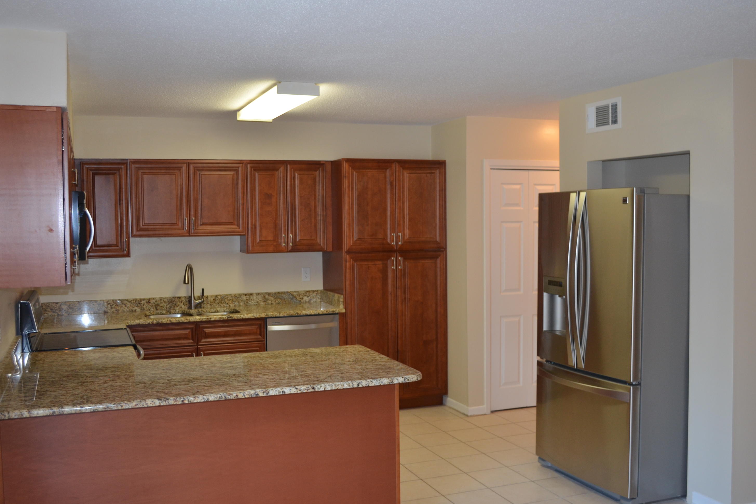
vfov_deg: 35.9
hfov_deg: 51.9
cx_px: 369
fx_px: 777
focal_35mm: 37
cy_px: 256
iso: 450
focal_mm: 24
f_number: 4
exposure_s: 1/60
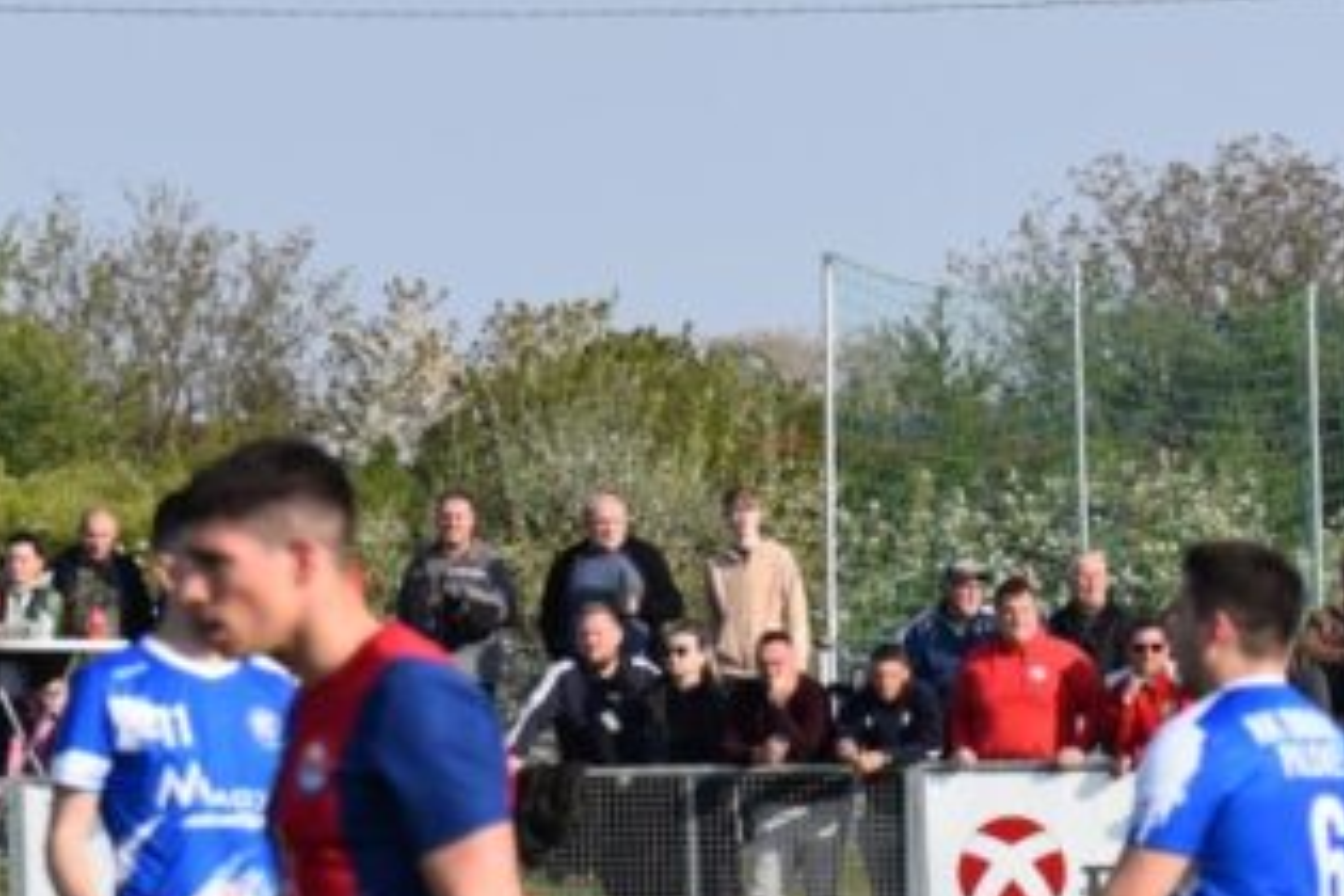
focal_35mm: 457
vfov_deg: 3.0
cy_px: 881
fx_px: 17060
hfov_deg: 4.5
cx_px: 1660
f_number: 7.1
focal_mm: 120
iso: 200
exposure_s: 1/800
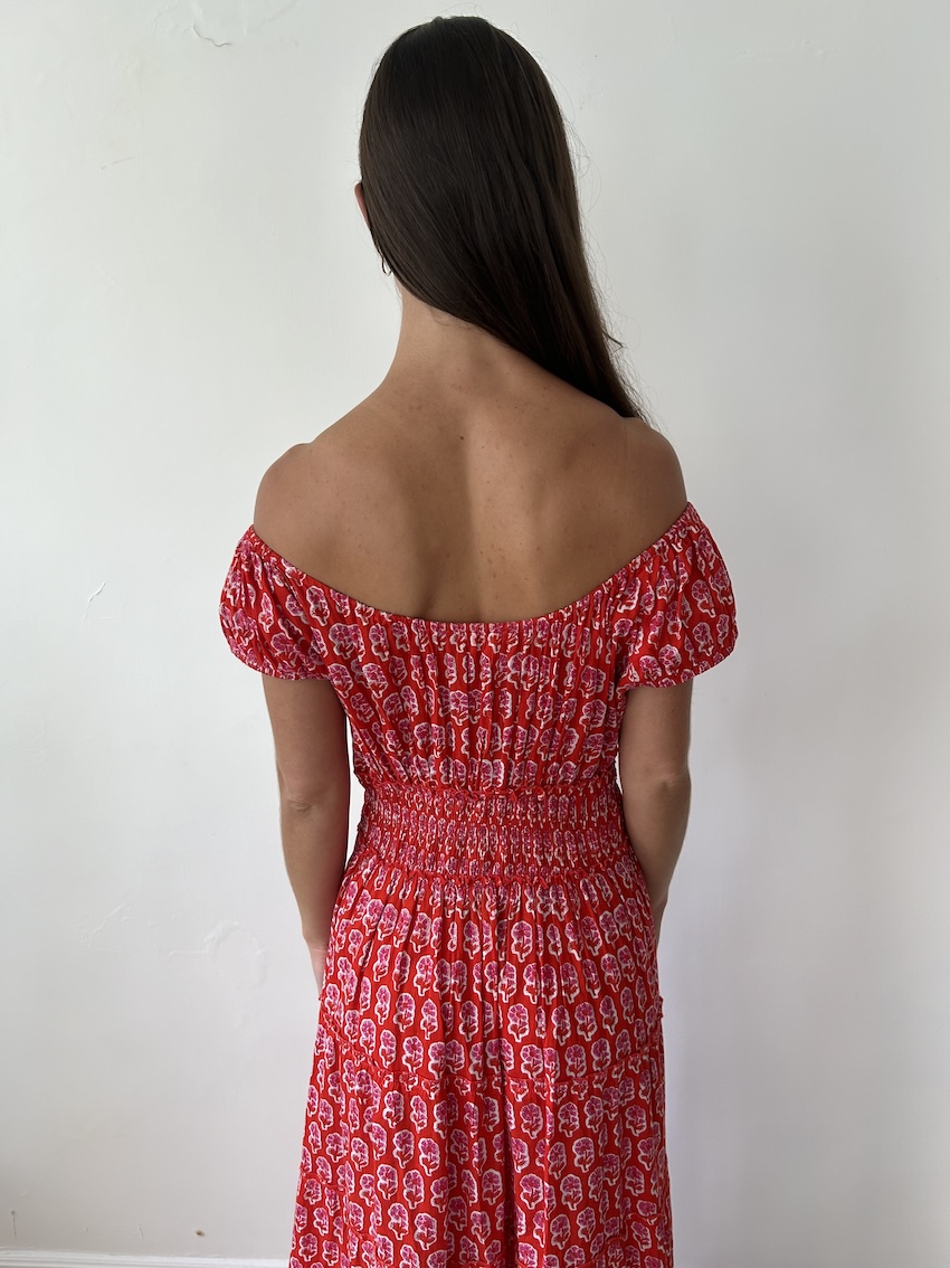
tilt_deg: -12.3
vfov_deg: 67.3
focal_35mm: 26
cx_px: 475
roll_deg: +0.8
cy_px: 634
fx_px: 952
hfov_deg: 53.0
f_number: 1.5
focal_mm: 5.7
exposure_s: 1/100
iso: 64
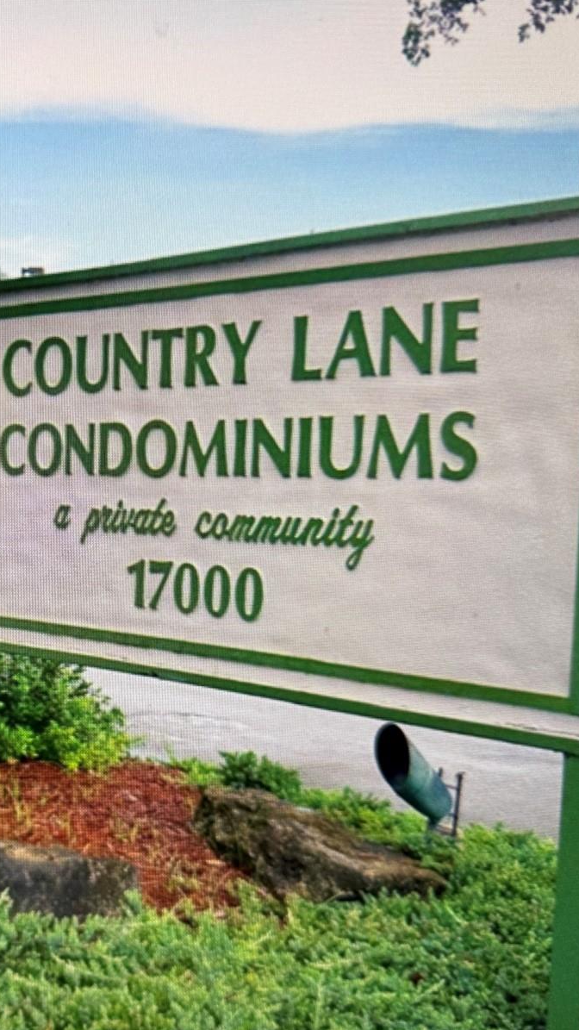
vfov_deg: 56.6
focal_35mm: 35
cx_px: 59
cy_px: 515
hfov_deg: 32.1
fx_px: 955
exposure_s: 1/139
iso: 50
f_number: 1.78
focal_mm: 6.76
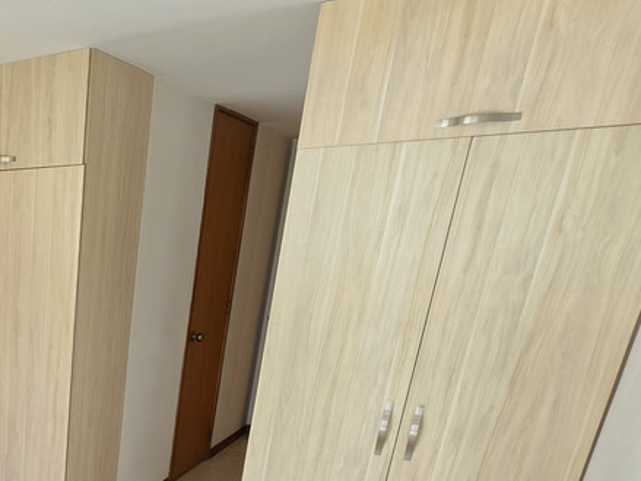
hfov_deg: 46.2
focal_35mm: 32
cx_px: -20
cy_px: 488
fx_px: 592
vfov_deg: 38.8
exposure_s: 1/120
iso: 80
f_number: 1.9
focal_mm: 2.2
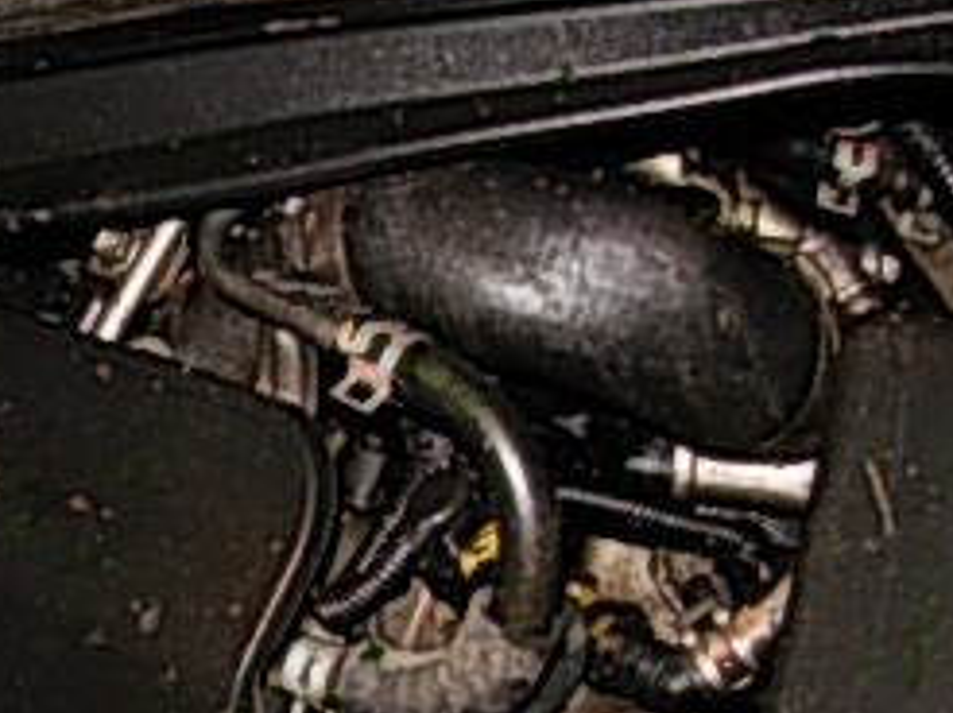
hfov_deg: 19.1
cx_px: -89
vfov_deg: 14.6
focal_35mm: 99
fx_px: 2723
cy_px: 748
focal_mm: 6.3
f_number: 2.9
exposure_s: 1/46.5
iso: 115
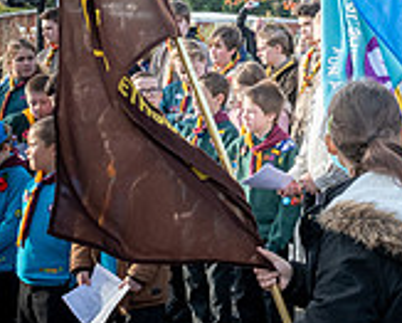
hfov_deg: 15.4
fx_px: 1442
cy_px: -121
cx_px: 462
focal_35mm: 121
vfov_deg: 12.3
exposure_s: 1/250
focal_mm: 27
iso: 640
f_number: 8
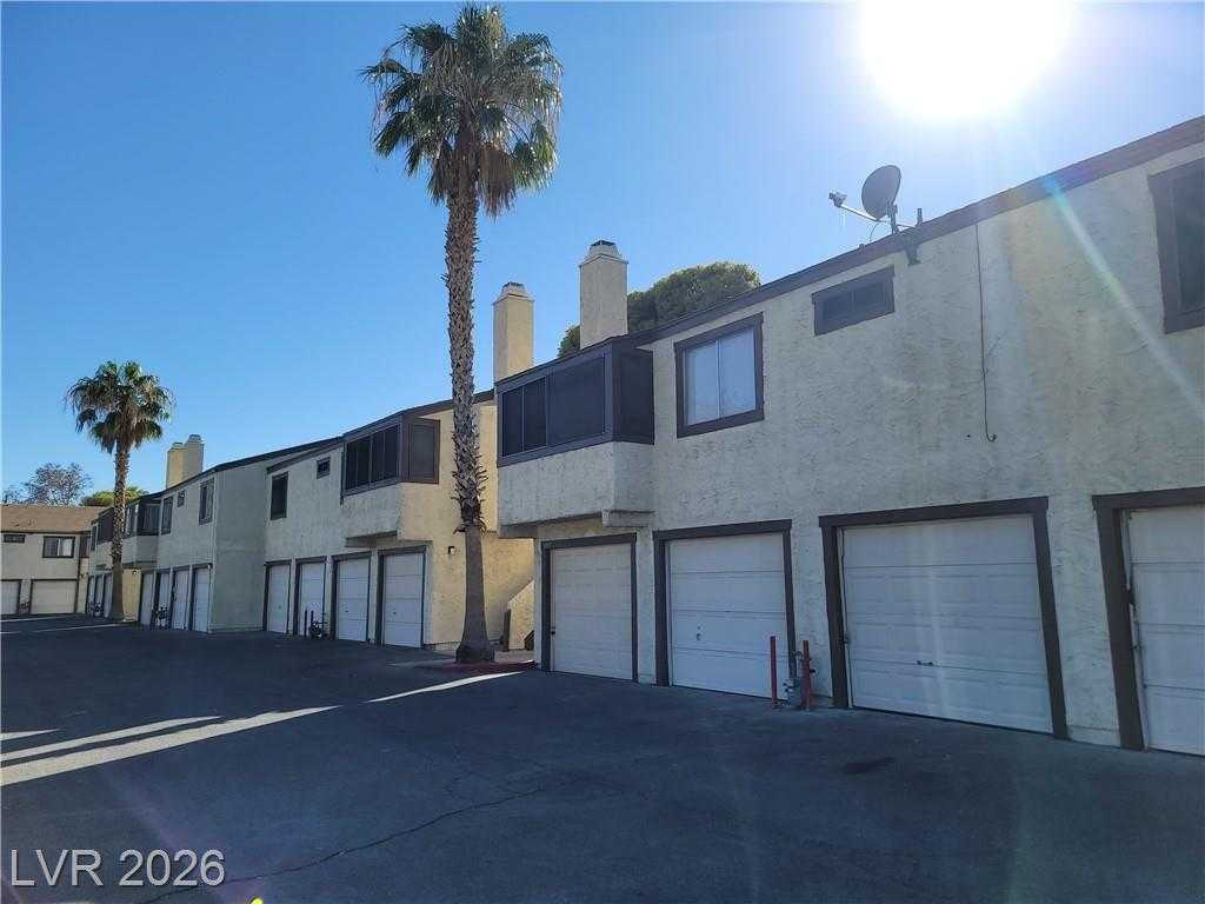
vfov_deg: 54.9
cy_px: 452
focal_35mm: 25
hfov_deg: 69.4
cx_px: 602
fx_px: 870
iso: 20
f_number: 1.8
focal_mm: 7
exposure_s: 1/914
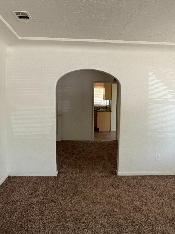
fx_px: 324
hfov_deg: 30.3
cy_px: 117
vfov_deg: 39.7
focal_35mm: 48
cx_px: 88
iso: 200
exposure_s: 1/60
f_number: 1.78
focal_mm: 6.76
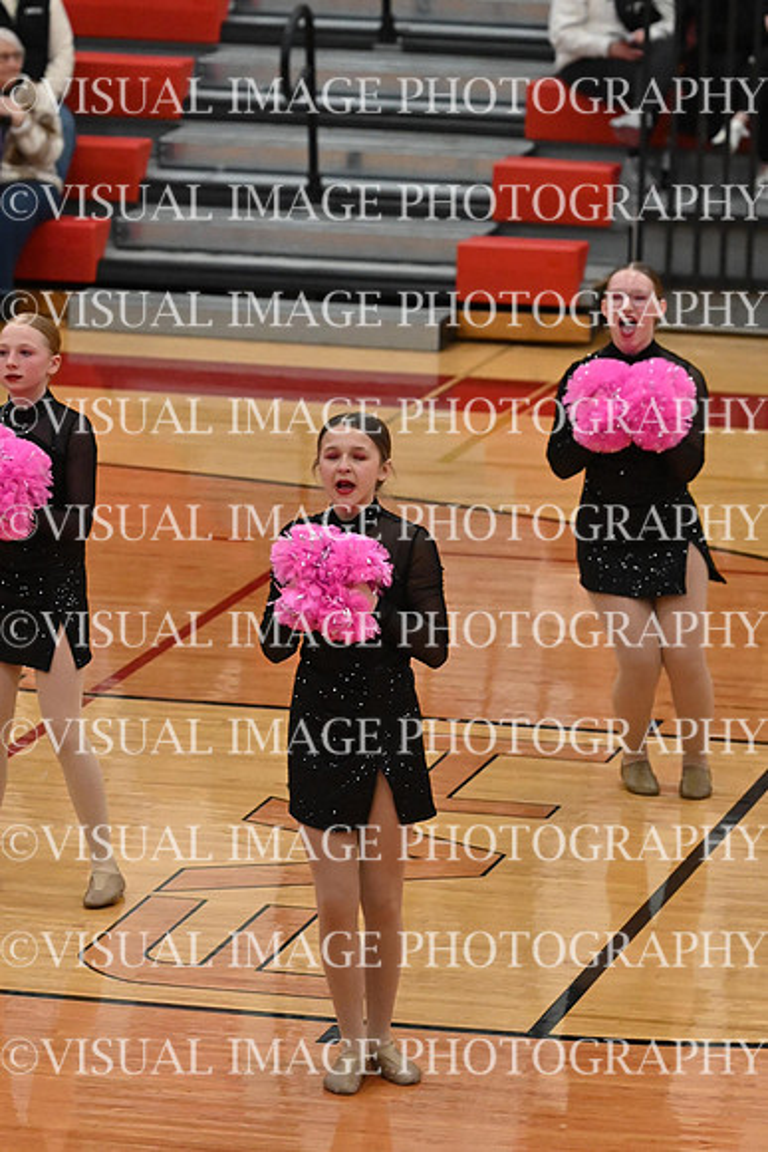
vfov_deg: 9.8
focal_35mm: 210
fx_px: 6715
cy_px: 576
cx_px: 384
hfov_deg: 6.5
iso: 6400
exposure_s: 1/400
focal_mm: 140
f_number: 4
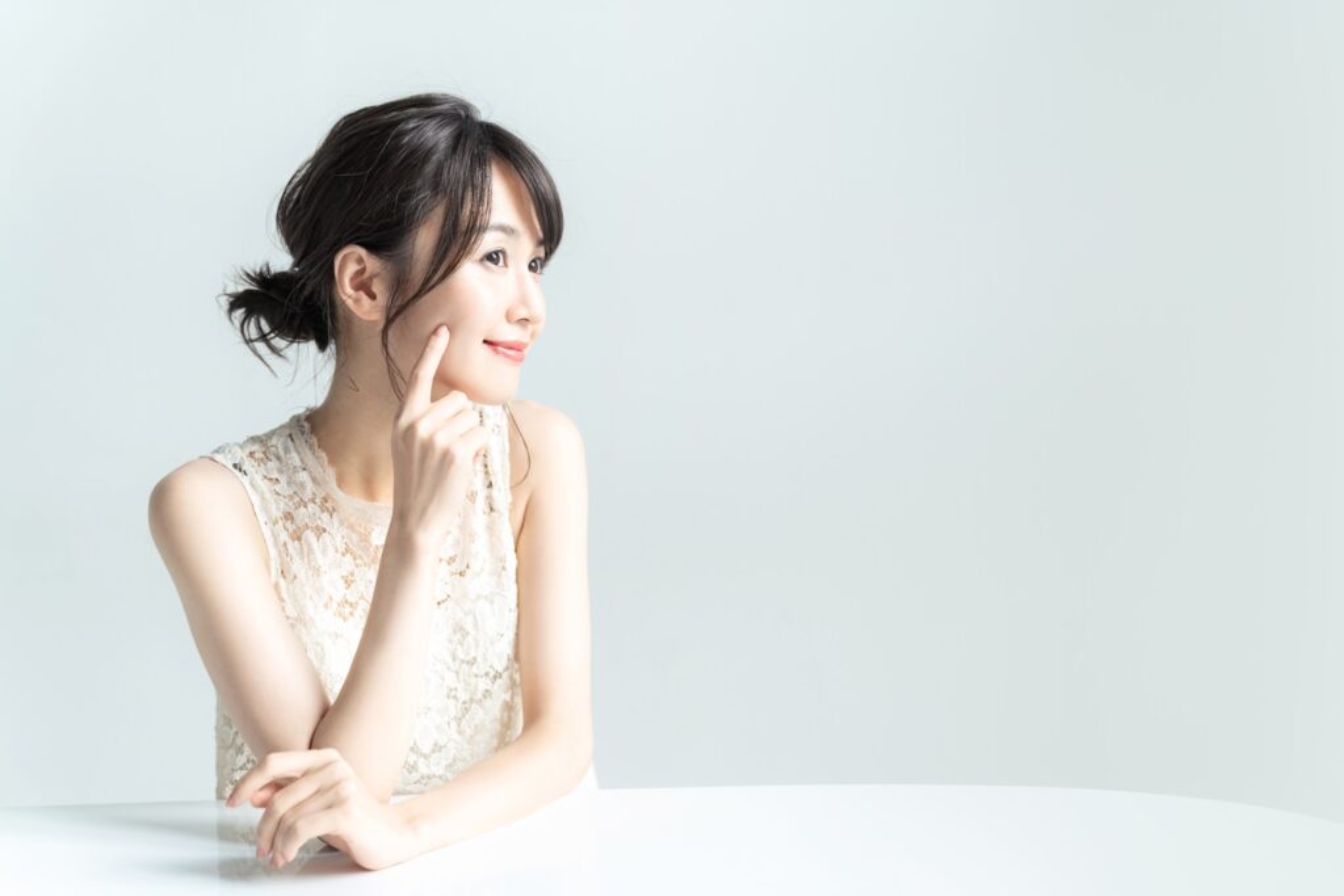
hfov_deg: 47.4
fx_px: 1531
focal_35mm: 41
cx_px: 672
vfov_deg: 32.6
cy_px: 448
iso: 800
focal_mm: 41
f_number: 2.8
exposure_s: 1/160
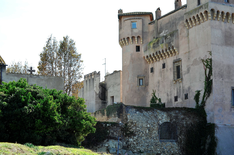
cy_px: 78
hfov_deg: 28.9
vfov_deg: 19.4
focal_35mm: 70
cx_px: 117
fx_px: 455
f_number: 8
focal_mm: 70
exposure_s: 1/250
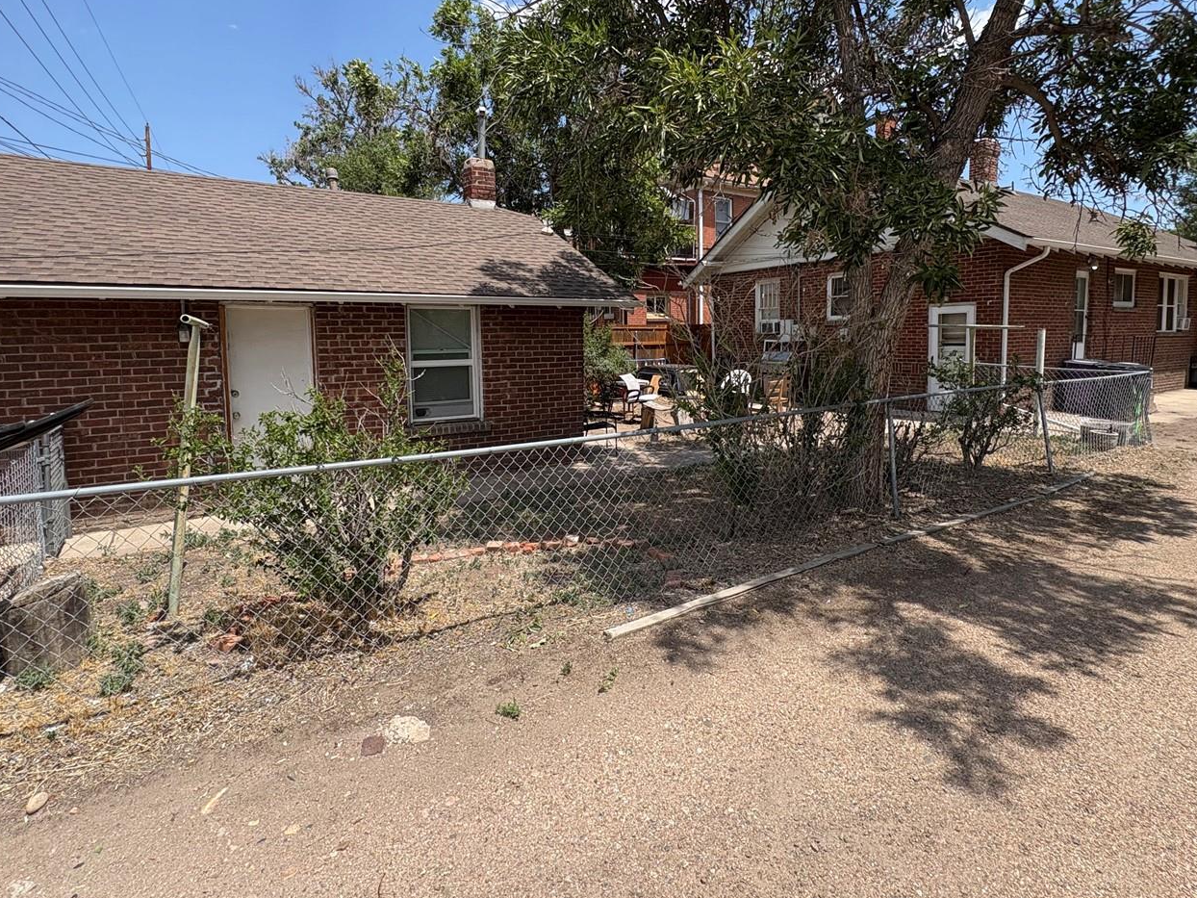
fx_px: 622
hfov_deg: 87.7
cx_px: 619
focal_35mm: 18
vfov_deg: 71.2
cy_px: 381
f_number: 2.2
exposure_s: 1/771
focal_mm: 2.22
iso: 50
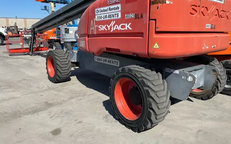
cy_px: 60
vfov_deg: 44.3
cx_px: 116
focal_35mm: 28
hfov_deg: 66.5
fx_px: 176
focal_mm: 4.2
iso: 32
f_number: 1.6
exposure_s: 1/3509
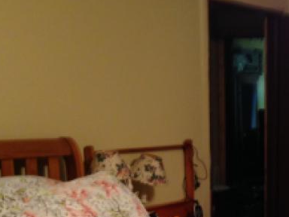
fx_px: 735
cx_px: 321
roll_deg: +0.4
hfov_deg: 21.1
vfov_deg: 16.2
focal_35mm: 88
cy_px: 247
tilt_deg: -10.1
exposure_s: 1/20
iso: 100
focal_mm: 4.12
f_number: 2.4
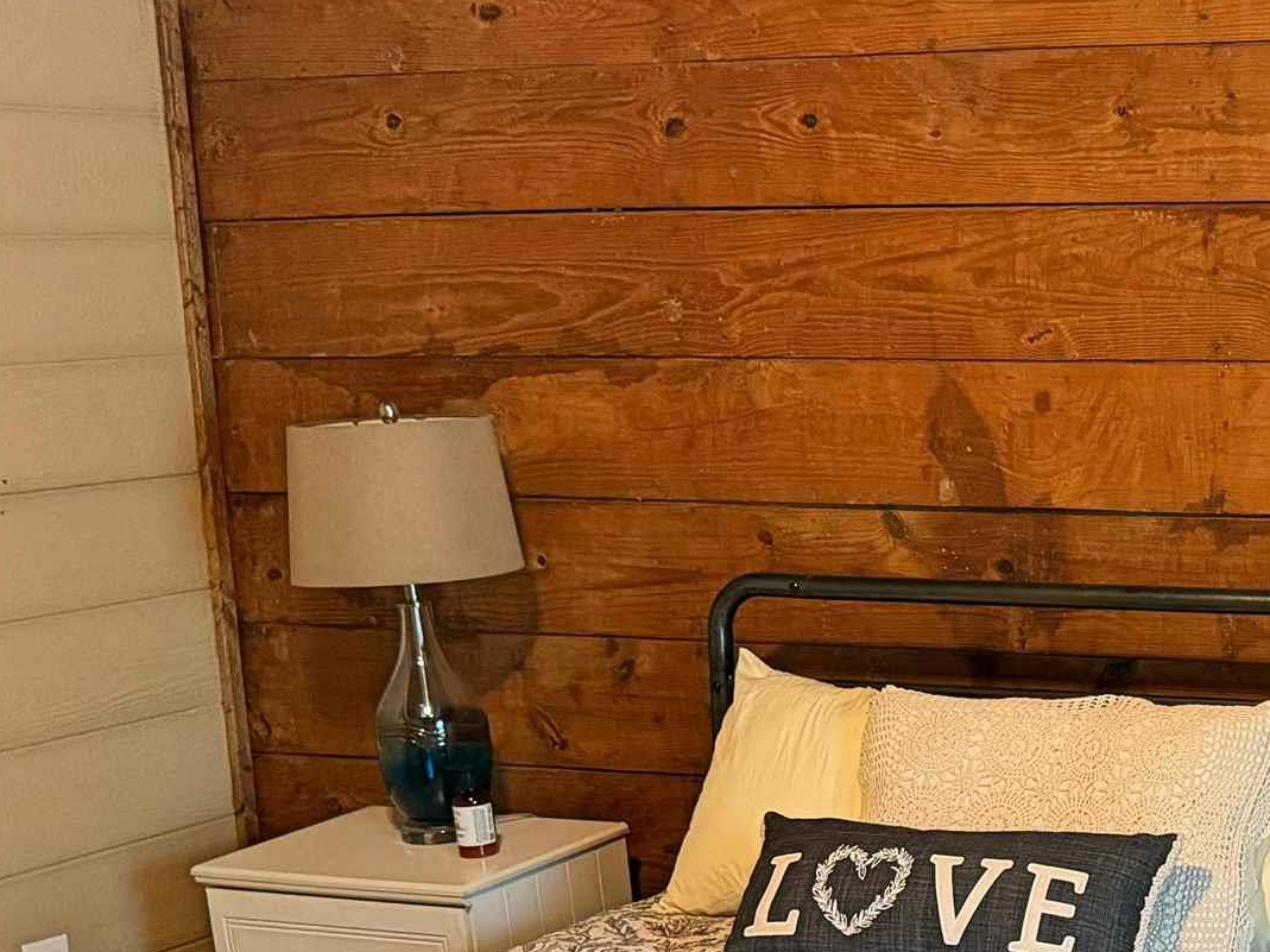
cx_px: 1449
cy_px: 826
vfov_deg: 20.9
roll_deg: +1.5
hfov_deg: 25.7
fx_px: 2531
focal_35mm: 69
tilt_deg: -12.2
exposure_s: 1/60
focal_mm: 6.76
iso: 500
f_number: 1.78
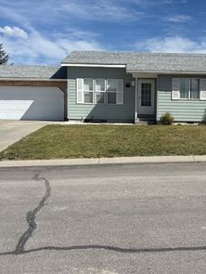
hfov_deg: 32.3
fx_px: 348
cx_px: 155
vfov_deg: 42.8
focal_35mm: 44
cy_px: 123
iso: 50
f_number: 1.6
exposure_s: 1/5076
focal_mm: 5.96
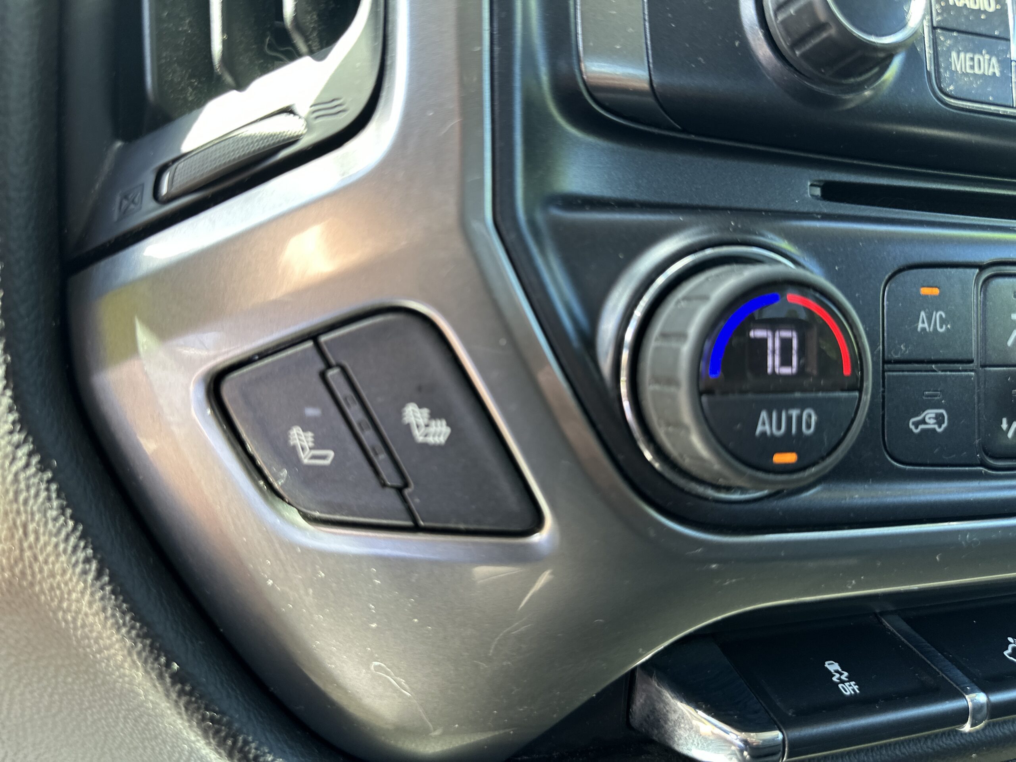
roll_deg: -2.2
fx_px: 704
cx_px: 508
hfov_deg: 71.6
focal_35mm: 24
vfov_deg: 56.8
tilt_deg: -10.3
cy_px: 381
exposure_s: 1/121
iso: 160
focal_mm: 6.86
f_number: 1.78
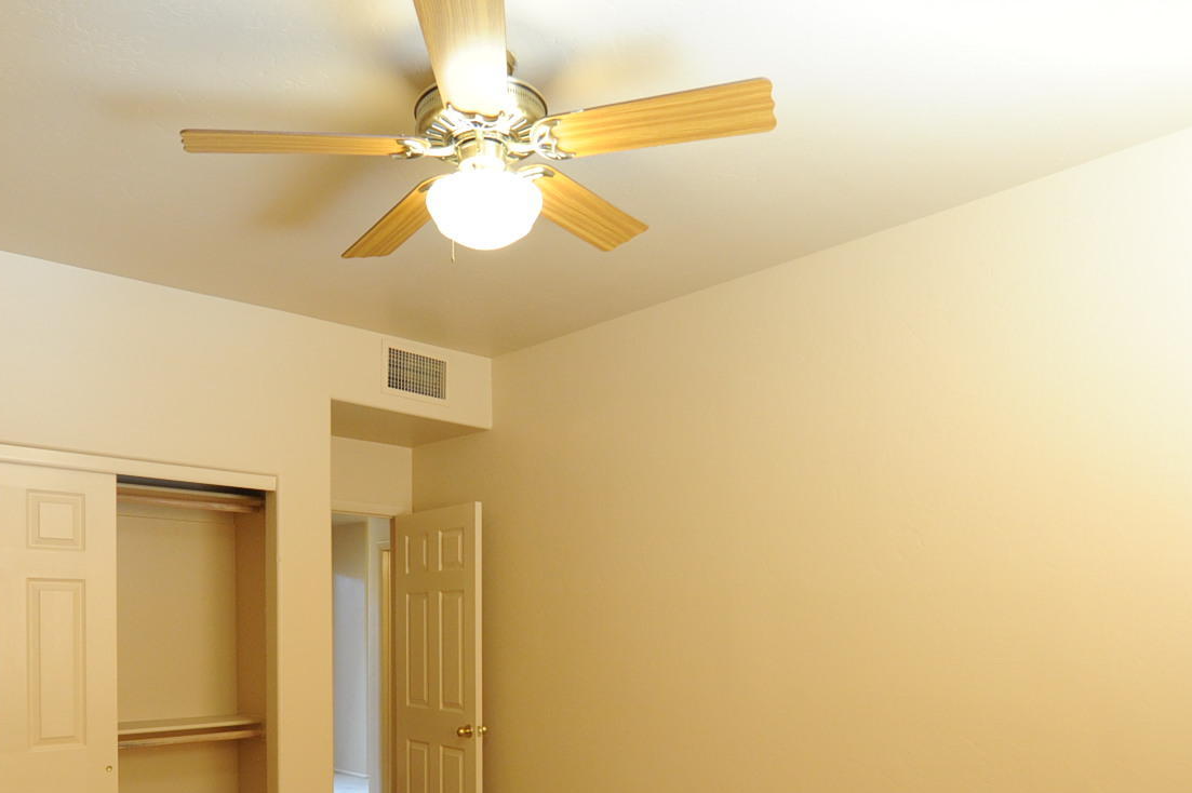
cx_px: 536
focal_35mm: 27
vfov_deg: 45.6
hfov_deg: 67.2
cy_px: 627
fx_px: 893
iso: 1600
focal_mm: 14
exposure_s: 1/80
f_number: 4.5
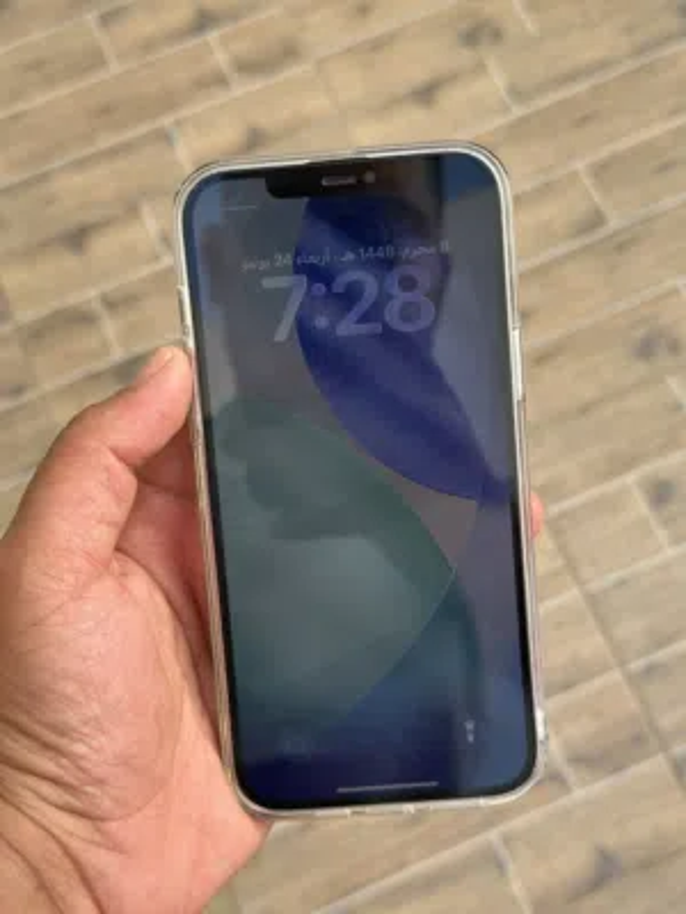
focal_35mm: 48
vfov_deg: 39.7
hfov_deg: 30.3
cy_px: 457
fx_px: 1268
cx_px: 343
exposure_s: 1/785
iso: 64
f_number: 1.78
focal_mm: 6.86
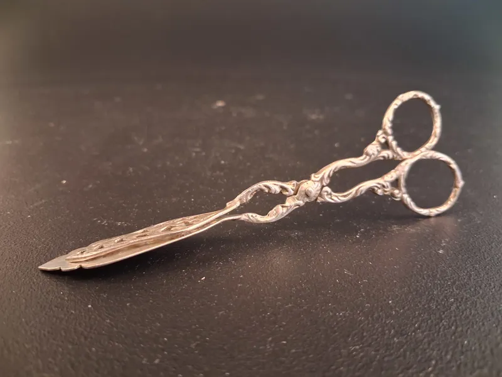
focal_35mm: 27
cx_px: 251
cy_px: 188
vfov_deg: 51.4
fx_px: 392
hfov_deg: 65.3
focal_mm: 4
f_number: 1.8
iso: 500
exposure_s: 1/33
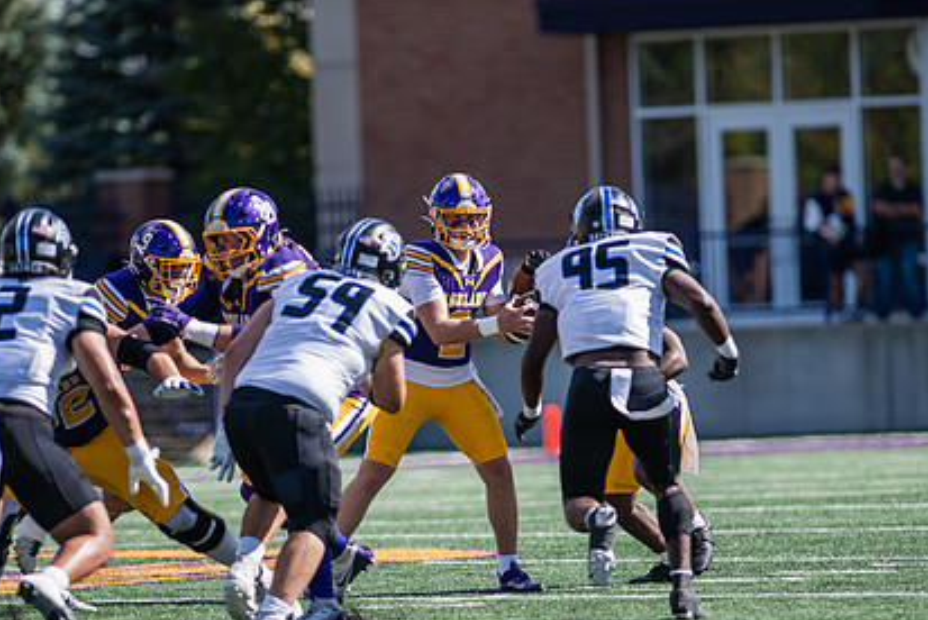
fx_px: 10860
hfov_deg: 4.9
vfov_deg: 3.3
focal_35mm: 421
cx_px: 436
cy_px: 396
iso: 100
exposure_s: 1/800
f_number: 3.2
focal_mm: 300
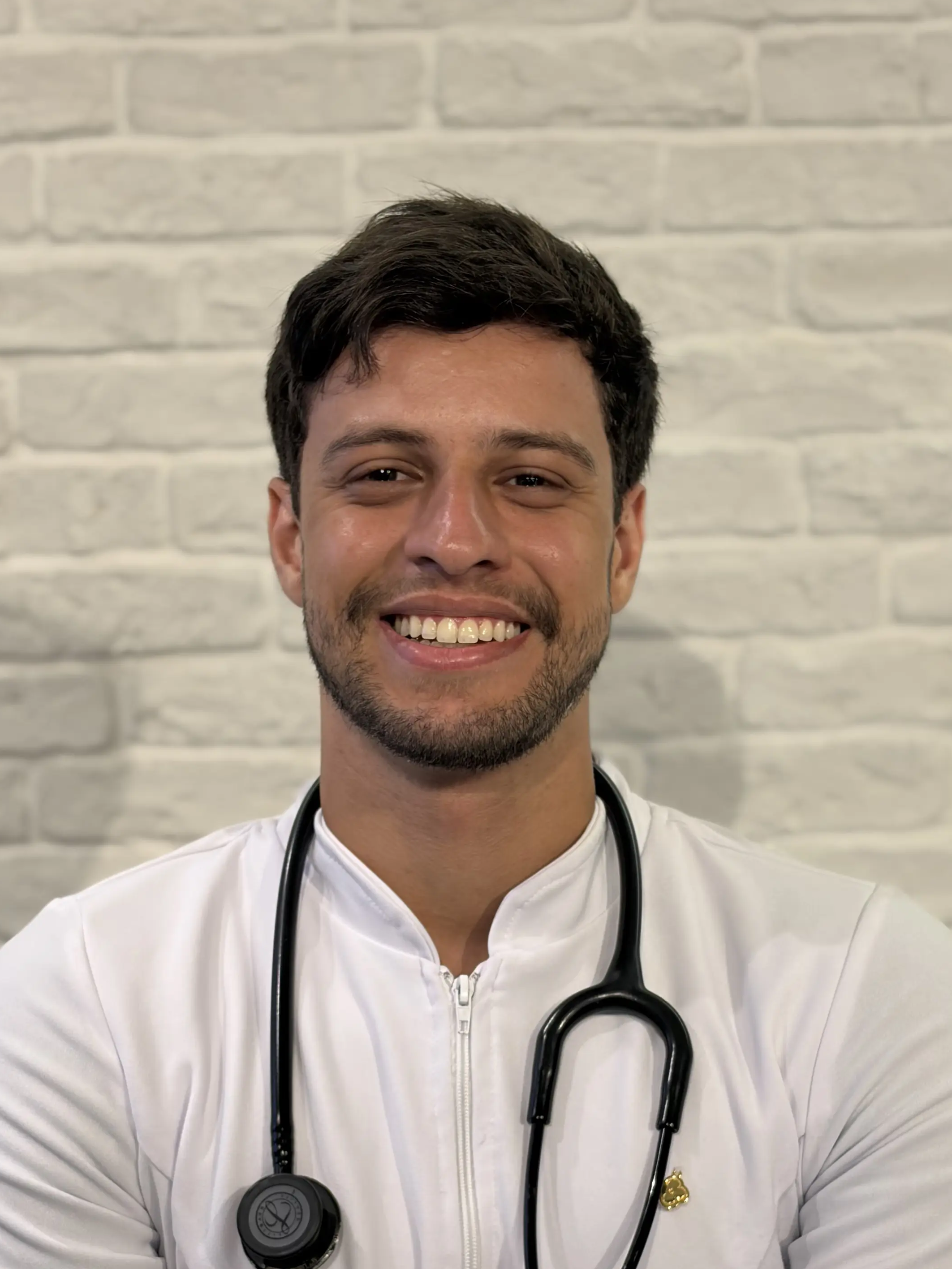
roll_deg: +1.4
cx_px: 465
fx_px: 2713
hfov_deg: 19.9
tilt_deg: -7.9
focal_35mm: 74
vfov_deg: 26.2
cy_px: 862
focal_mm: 5.96
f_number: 1.6
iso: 125
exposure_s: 1/60
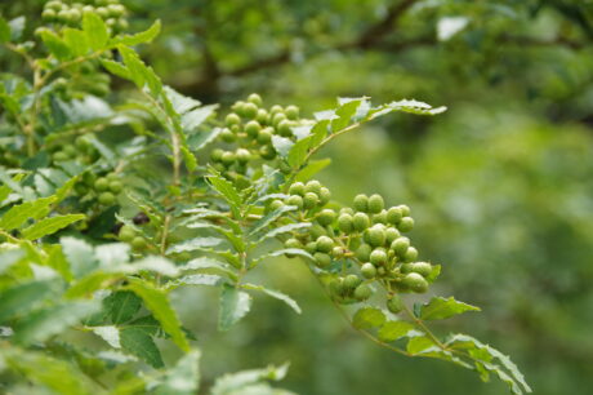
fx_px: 2173
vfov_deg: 10.4
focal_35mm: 132
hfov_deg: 15.5
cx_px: 296
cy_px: 198
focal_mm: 88
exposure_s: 1/160
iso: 100
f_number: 7.1
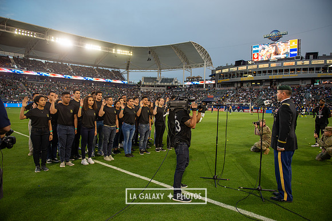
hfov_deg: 73.7
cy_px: 110
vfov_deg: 53.2
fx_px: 221
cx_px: 166
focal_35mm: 24
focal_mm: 24
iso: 400
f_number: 2.8
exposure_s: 1/500
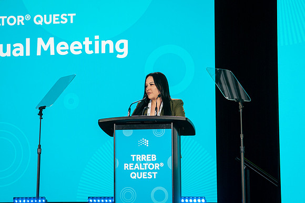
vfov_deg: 16.5
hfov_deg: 24.6
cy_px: 102
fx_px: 698
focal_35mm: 82
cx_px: 152
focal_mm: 55
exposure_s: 1/250
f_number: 5
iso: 1600
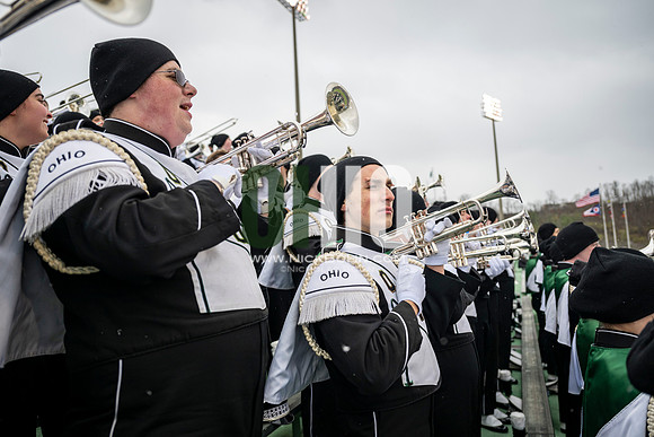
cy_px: 218
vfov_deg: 53.2
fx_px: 436
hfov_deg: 73.7
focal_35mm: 24
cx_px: 327
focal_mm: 24
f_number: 2.8
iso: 160
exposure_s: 1/500
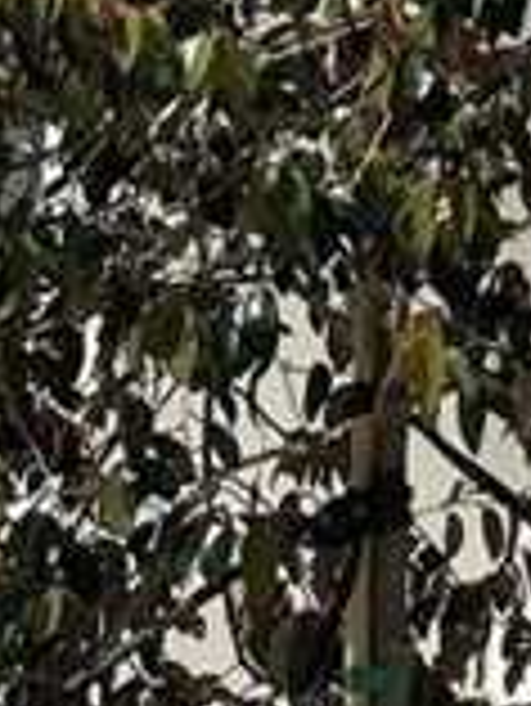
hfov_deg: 7.9
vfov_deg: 10.7
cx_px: 1251
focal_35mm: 176
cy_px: -463
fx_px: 3595
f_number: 1.6
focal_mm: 5.1
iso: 32
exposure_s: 1/5618
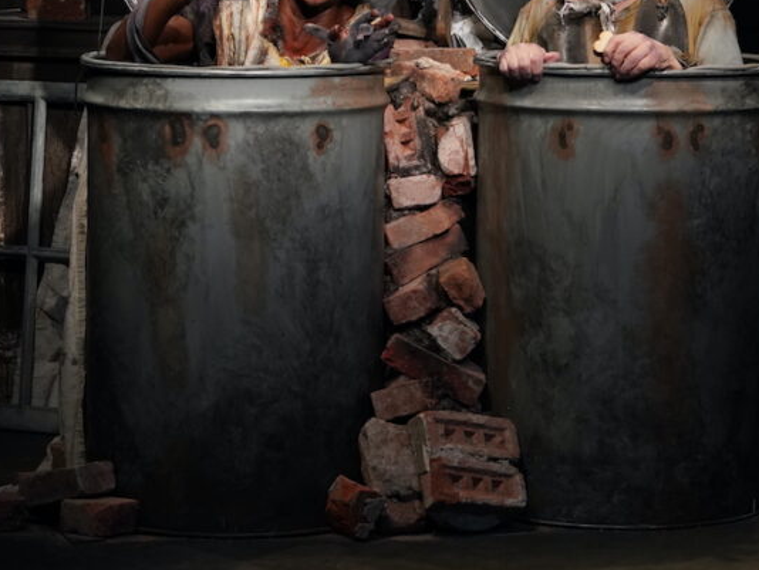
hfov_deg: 12.0
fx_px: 3598
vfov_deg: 9.0
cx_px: 507
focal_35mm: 164
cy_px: 146
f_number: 4
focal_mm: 89
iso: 3200
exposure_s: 1/400
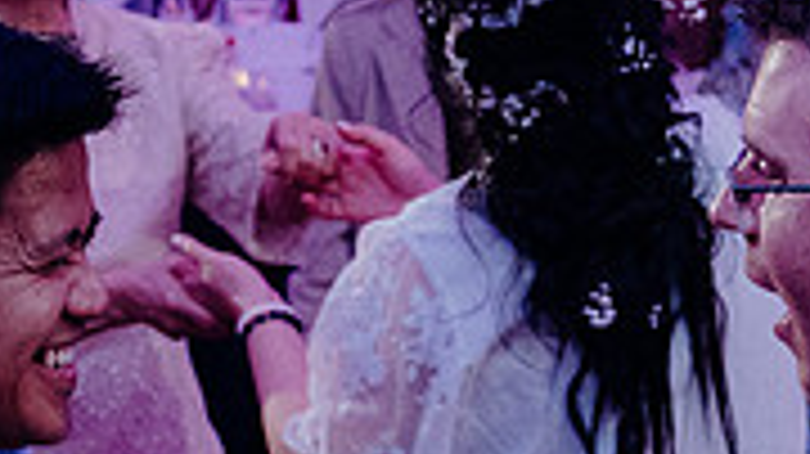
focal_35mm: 172
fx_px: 3692
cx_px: 562
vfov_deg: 7.0
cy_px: 555
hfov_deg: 12.5
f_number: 3.5
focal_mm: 34
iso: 3200
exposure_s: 1/160
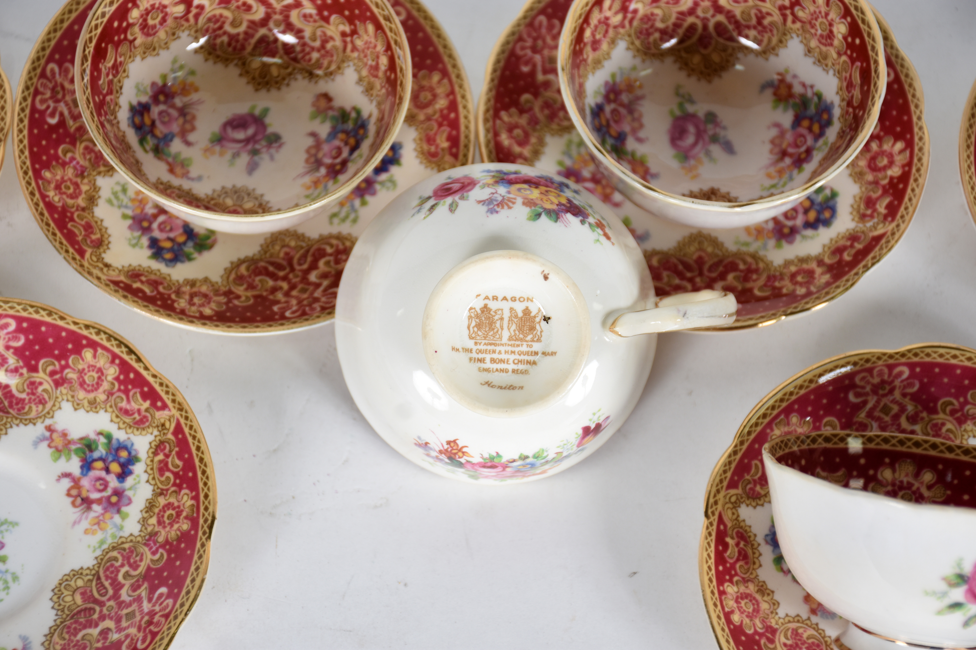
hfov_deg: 20.6
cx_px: 488
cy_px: 325
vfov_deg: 13.8
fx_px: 2684
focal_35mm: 99
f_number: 6.3
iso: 200
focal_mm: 66
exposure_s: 1/60
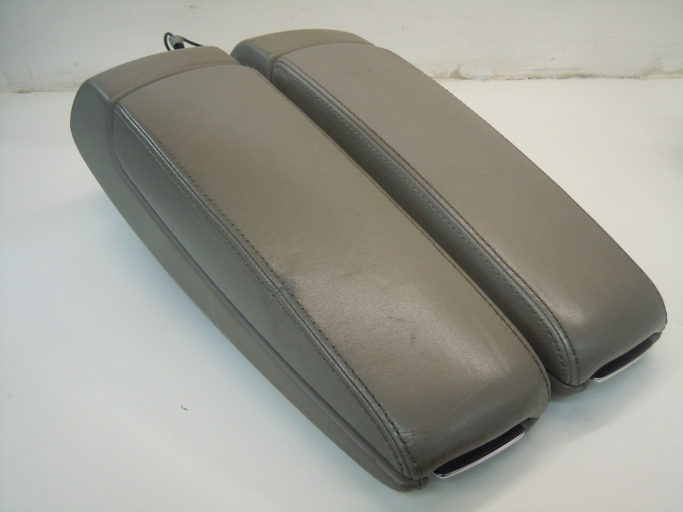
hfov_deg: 47.9
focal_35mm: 39
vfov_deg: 36.8
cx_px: 342
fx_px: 769
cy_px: 256
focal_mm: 7.1
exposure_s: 1/80
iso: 400
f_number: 3.7
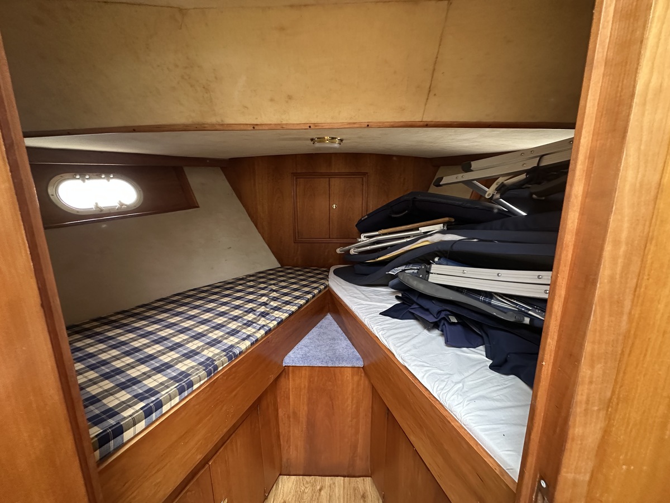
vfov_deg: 85.7
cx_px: 335
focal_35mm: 14
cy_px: 252
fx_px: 271
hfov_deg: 102.1
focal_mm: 2.22
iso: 640
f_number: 2.2
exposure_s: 1/60
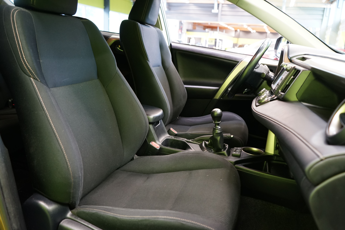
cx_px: 172
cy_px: 115
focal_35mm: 29
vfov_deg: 45.0
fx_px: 278
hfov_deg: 63.7
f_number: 4
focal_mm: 29
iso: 1600
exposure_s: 1/15
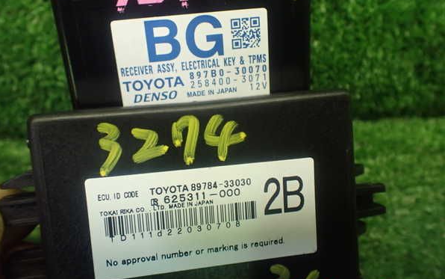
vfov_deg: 39.5
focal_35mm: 32
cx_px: 222
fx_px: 388
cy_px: 132
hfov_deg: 59.6
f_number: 2.3
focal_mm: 5.4
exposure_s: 1/125
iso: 500
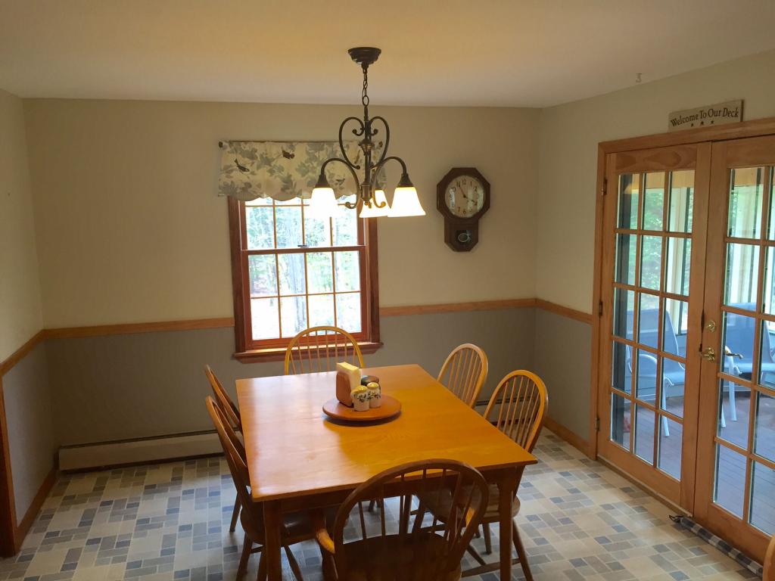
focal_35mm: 29
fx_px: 649
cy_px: 290
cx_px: 388
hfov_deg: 61.7
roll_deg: +0.6
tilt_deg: -8.9
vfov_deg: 48.2
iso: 32
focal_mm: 4.15
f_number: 2.2
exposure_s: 1/30
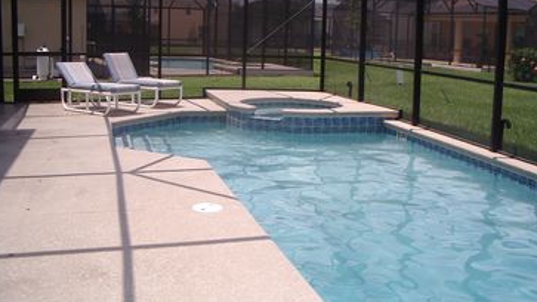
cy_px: 120
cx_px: 266
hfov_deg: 48.4
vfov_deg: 28.3
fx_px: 598
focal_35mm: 42
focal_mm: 5.8
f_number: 4.8
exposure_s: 1/250
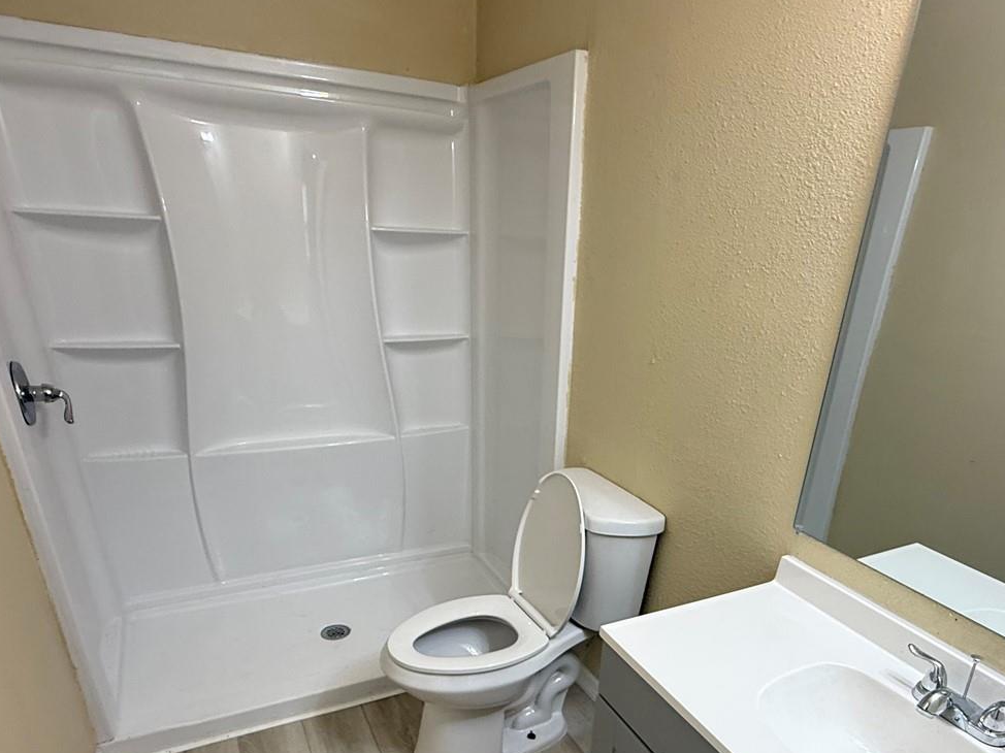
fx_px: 668
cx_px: 568
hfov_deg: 73.6
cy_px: 561
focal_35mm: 23
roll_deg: -4.7
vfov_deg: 56.1
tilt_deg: -27.6
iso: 160
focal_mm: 2.22
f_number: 2.2
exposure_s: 1/120
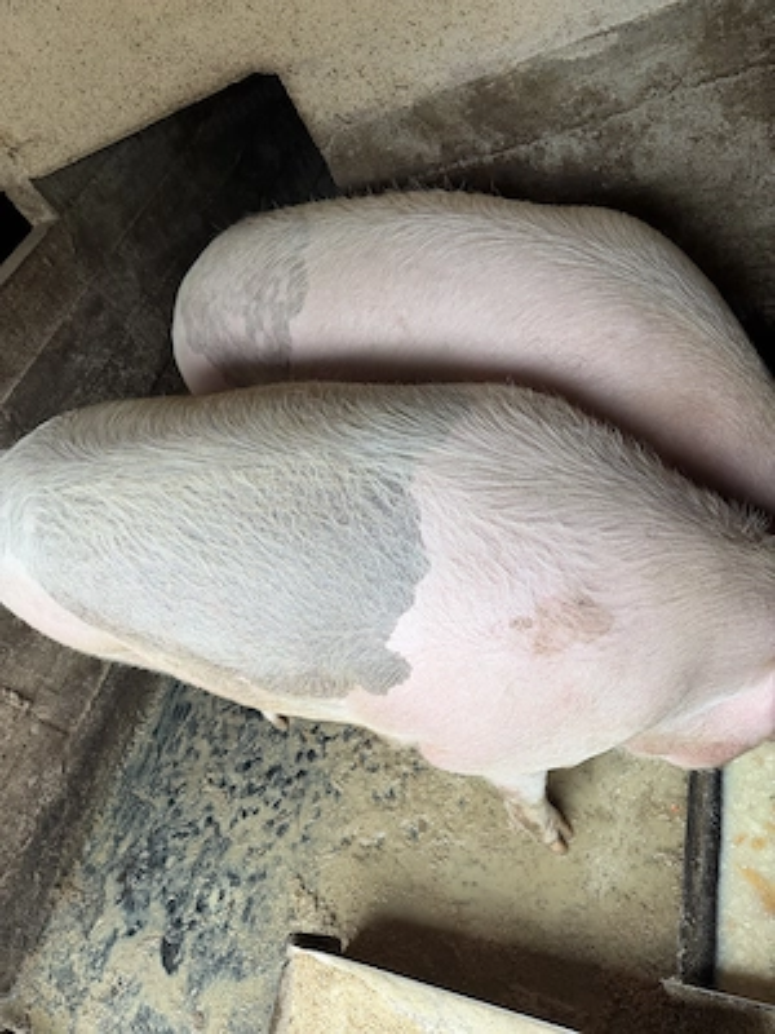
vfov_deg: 71.6
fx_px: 716
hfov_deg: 56.8
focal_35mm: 24
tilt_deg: -44.4
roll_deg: +37.1
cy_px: 517
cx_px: 388
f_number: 1.78
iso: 125
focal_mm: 6.76
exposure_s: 1/121
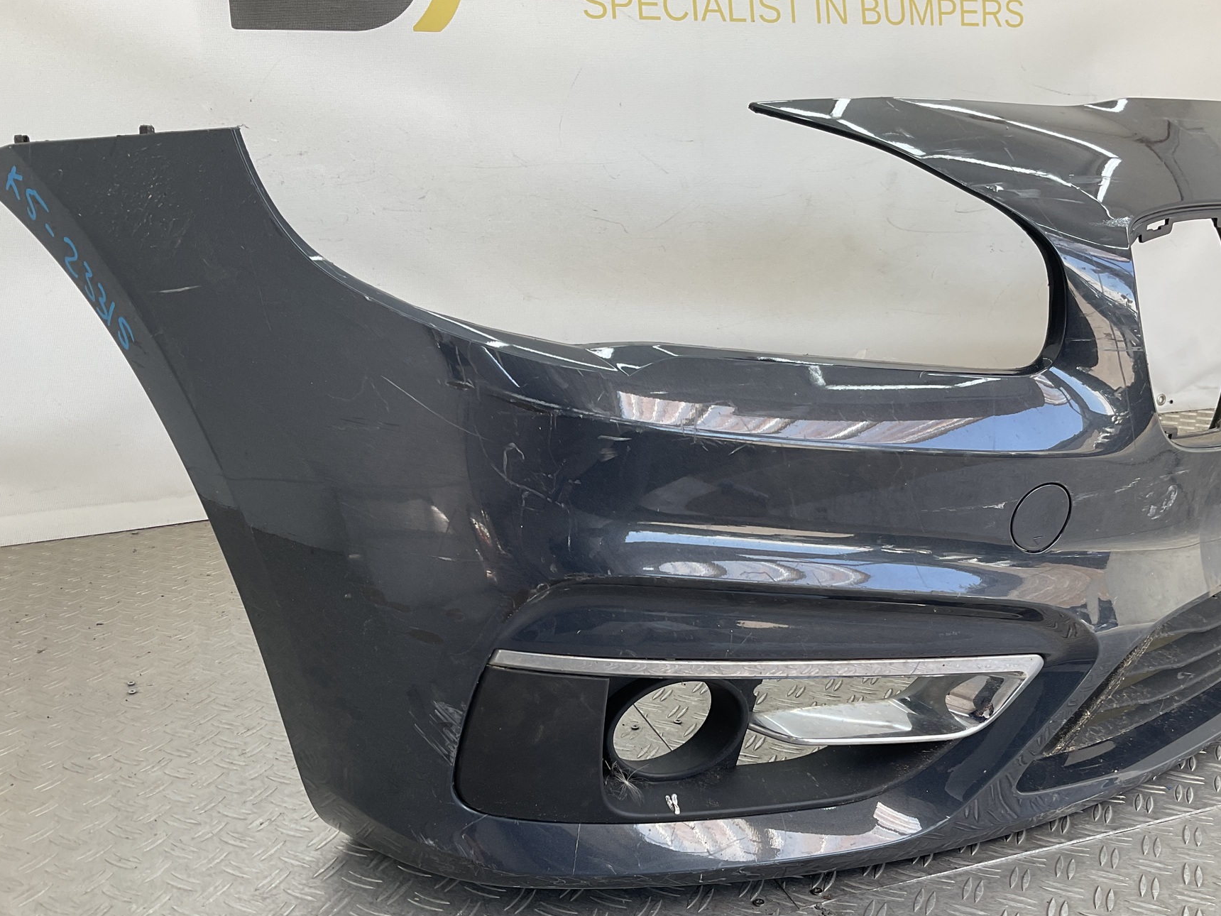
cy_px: 519
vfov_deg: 41.7
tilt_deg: -19.8
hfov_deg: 53.9
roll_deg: -0.9
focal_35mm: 34
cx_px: 655
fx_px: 1199
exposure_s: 1/119
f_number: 1.8
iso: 16
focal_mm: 3
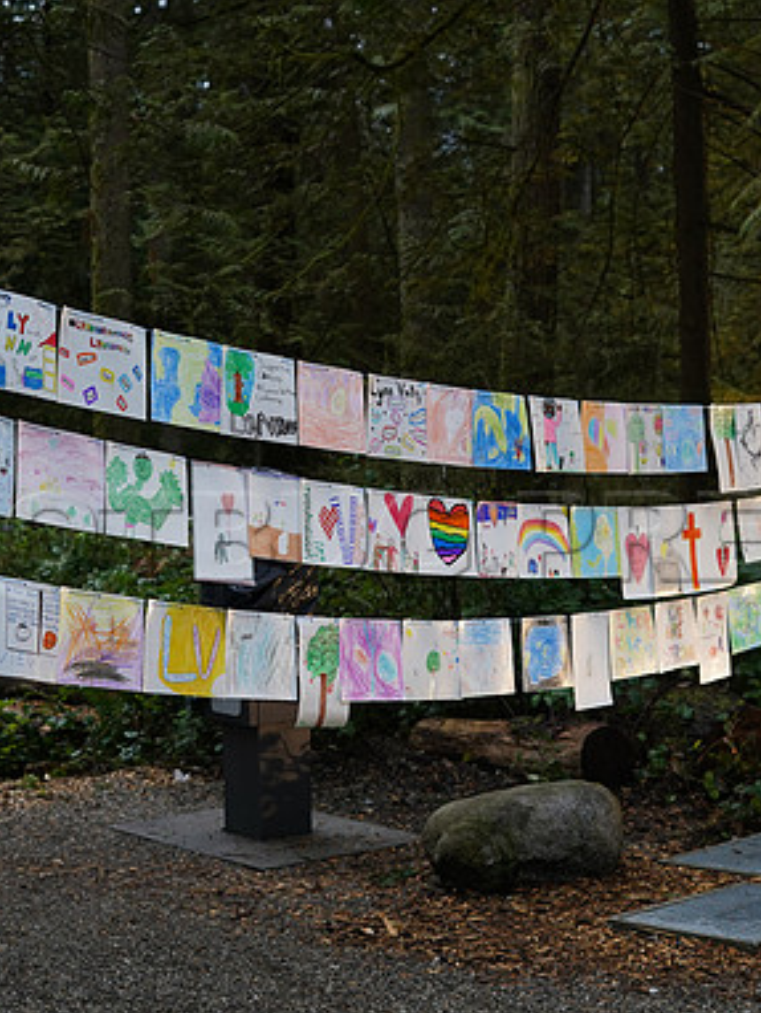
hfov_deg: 20.2
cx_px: 326
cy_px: 510
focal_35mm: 73
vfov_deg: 26.7
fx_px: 2137
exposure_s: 1/320
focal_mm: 50
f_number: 4.5
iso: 1250
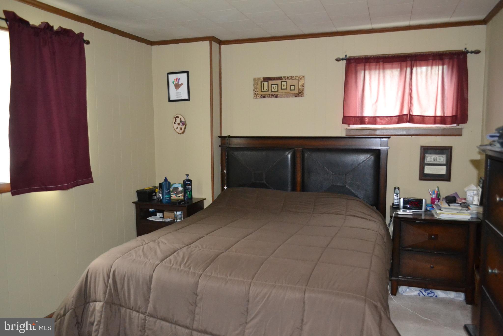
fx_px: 377
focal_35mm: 27
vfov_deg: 47.9
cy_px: 168
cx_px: 252
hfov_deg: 67.4
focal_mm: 18
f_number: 3.5
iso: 3200
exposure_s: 1/60
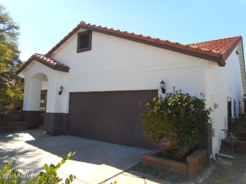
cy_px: 92
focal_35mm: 25
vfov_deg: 54.9
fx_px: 178
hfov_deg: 69.4
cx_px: 123
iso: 80
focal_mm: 4.5
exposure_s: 1/320
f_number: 3.7
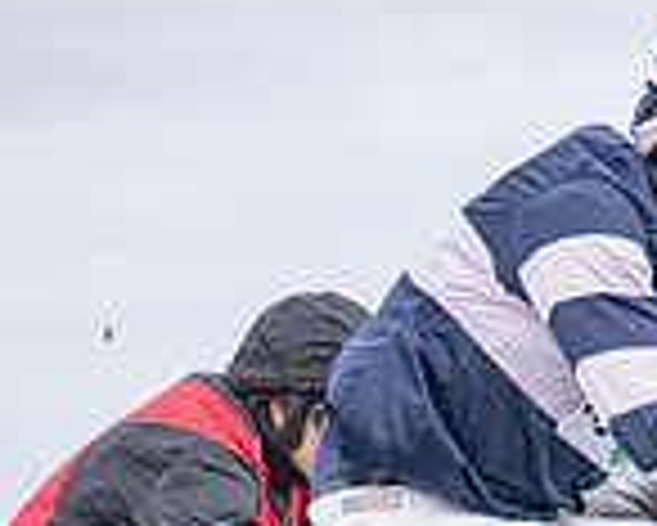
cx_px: 763
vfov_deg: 5.1
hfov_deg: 6.3
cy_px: 737
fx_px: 5915
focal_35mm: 304
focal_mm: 70
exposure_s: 1/2000
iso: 400
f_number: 2.8
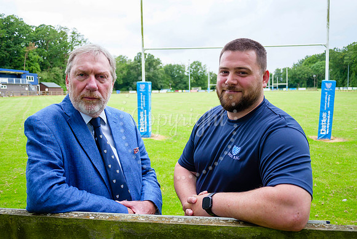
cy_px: 120
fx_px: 299
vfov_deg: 43.4
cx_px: 178
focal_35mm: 30
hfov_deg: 61.6
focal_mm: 14
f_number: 2.5
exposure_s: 1/320
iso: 200
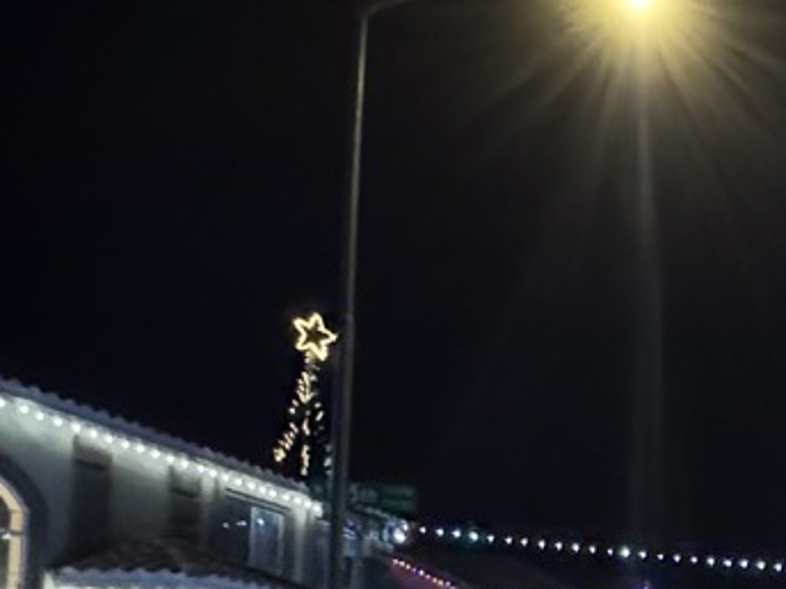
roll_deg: -2.2
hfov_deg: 24.5
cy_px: 736
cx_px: 1184
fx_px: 1385
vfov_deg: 21.9
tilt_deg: +2.7
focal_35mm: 61
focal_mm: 2.22
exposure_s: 1/40
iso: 1600
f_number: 2.2
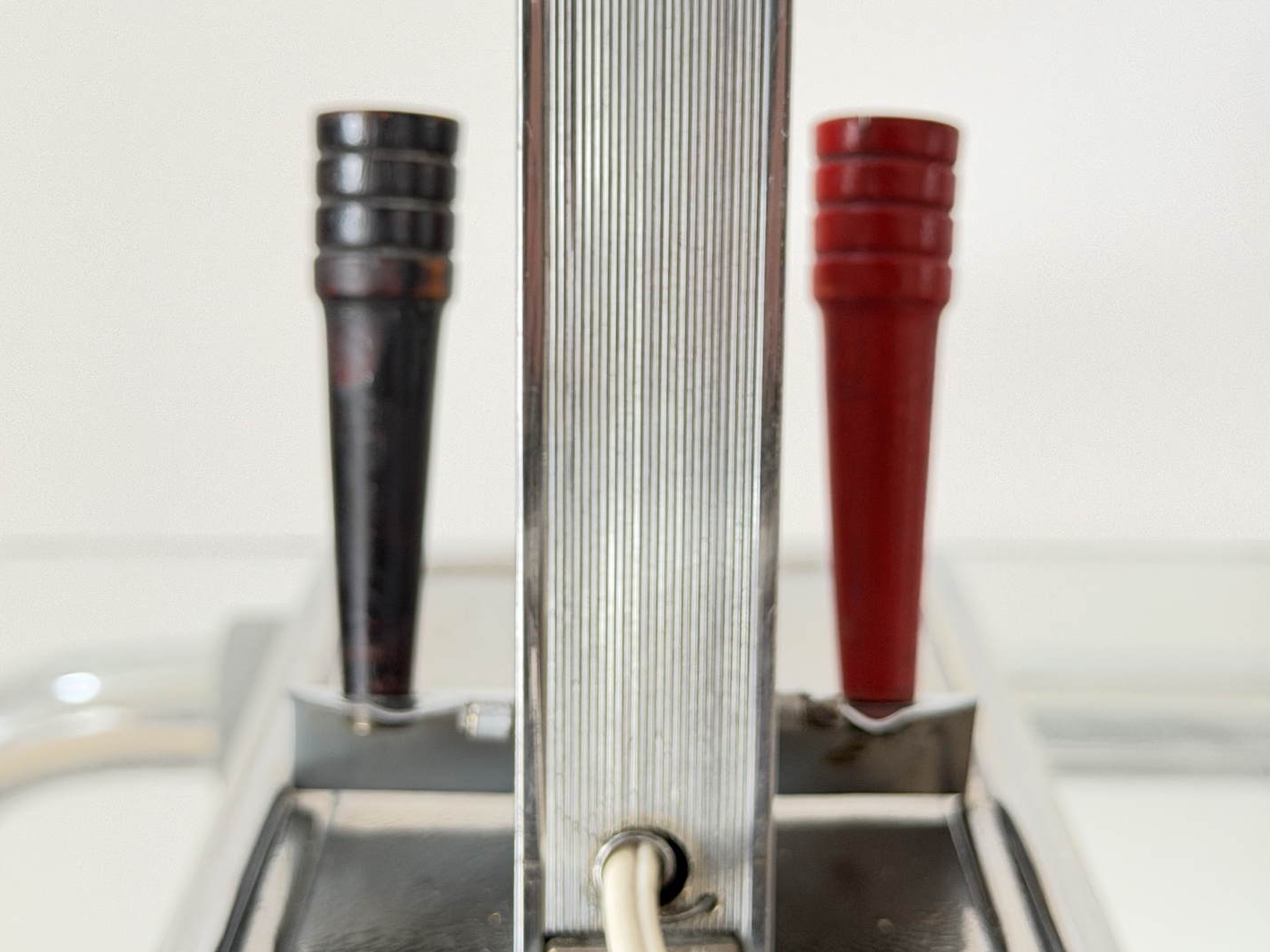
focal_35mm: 65
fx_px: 2384
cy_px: 450
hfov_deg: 29.8
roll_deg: -0.8
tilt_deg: -13.8
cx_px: 628
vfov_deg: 22.6
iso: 500
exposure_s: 1/40
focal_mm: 6.76
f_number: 1.78
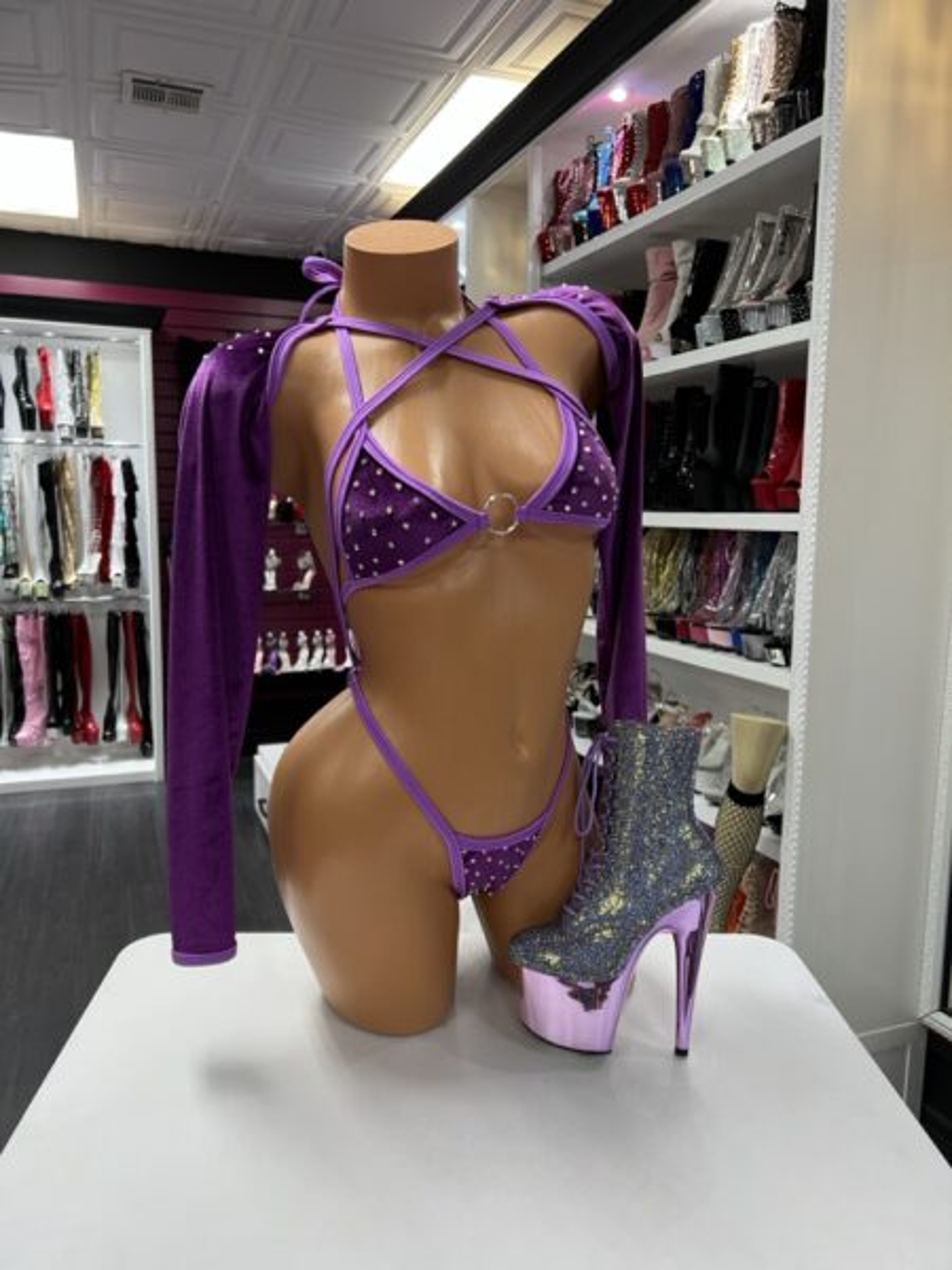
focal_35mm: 26
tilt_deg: -8.8
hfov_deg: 53.1
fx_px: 953
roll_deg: +0.3
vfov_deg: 67.3
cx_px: 476
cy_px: 635
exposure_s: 1/60
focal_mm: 5.7
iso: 100
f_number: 1.5
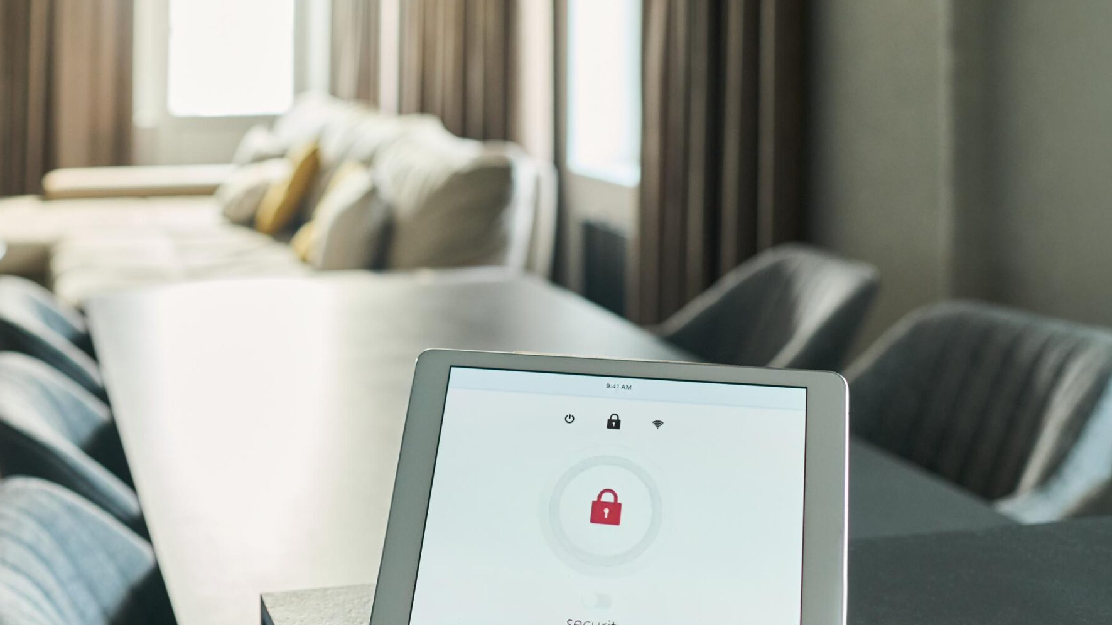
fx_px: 1563
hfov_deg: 38.6
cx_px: 348
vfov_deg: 22.5
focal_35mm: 53
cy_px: 411
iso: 800
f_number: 3.2
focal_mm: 35
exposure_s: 1/160
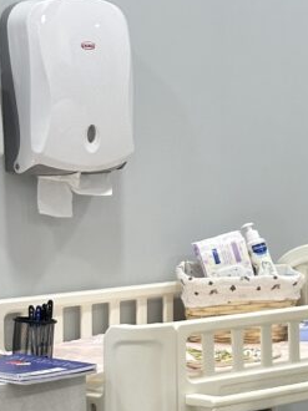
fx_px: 1770
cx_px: 460
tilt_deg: -6.0
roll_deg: -0.4
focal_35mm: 149
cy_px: 304
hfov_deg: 9.7
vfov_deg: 13.2
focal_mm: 6.86
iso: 64
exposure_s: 1/120
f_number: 1.78
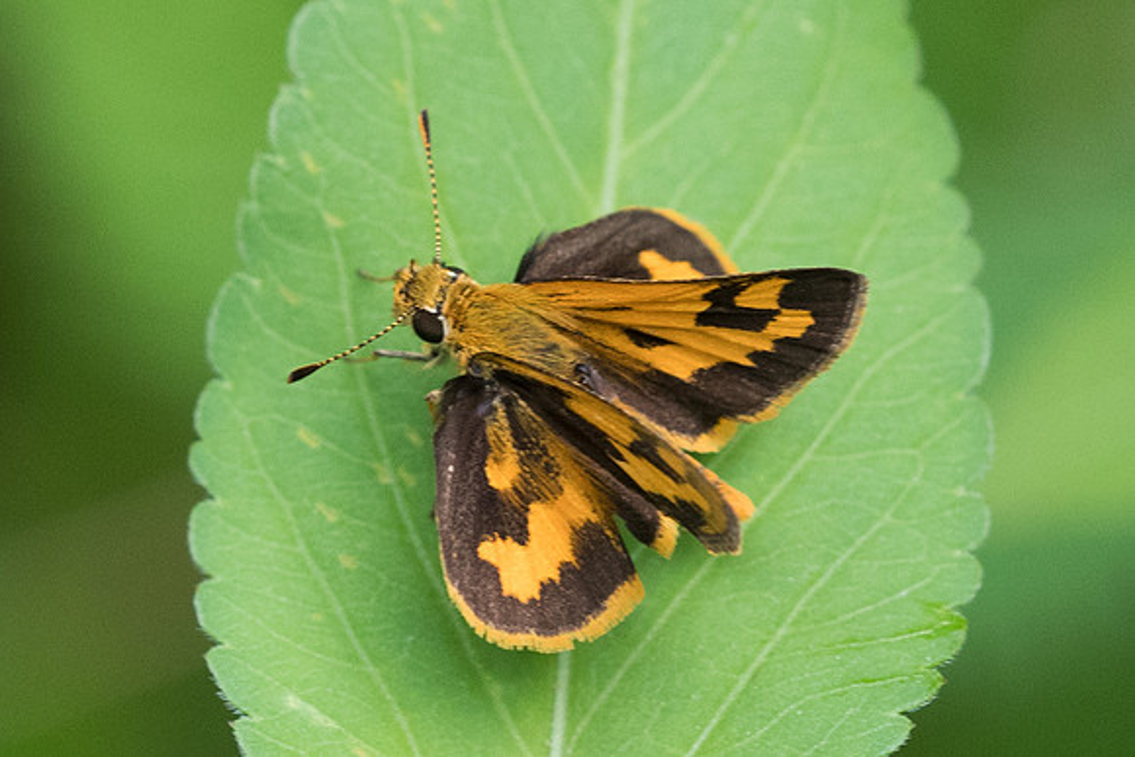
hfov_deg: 2.7
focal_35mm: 764
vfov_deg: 1.8
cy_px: 130
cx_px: 250
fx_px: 24102
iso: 800
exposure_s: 1/250
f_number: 6.3
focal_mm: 150
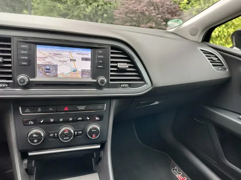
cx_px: 120
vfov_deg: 58.9
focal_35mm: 23
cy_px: 90
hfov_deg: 73.9
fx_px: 160
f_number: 1.8
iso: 181
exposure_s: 1/100
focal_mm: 5.56
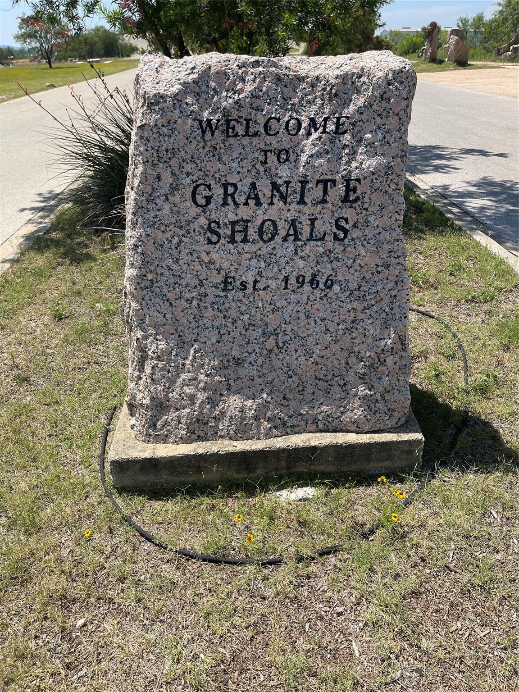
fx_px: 520
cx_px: 260
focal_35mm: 26
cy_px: 346
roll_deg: +1.5
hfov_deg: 53.1
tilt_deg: -29.9
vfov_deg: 67.3
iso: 32
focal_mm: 5.1
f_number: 1.6
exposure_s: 1/2387
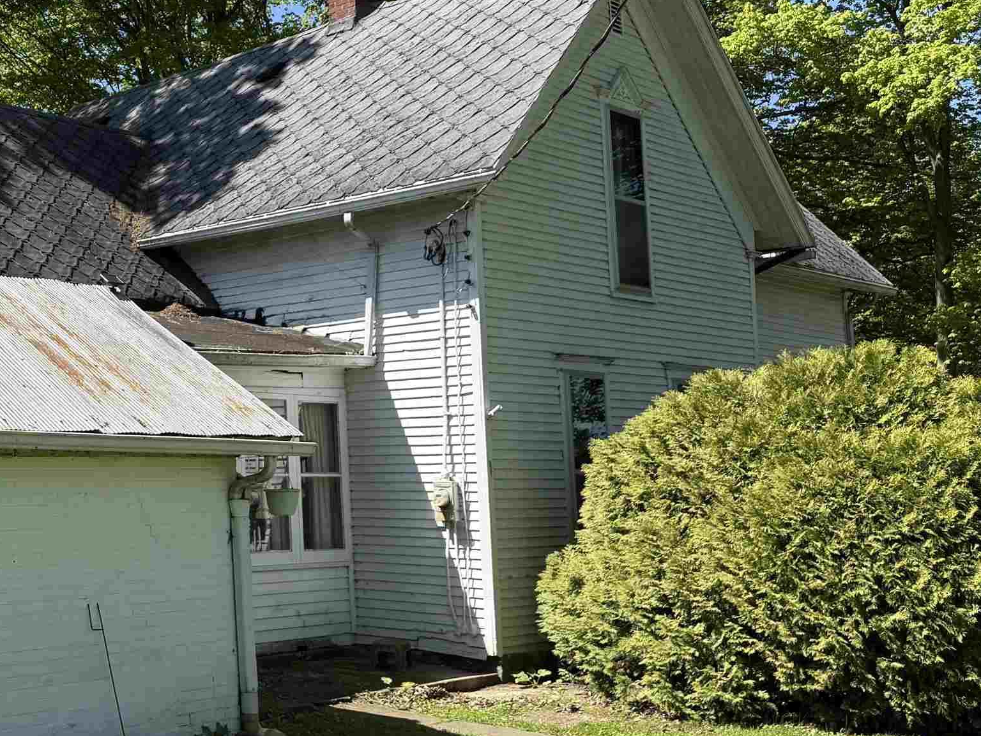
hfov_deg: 36.7
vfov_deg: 30.2
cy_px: 303
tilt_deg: +7.2
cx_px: 68
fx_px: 1360
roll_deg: +0.4
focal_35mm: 48
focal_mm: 6.76
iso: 80
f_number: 1.78
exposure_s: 1/3145
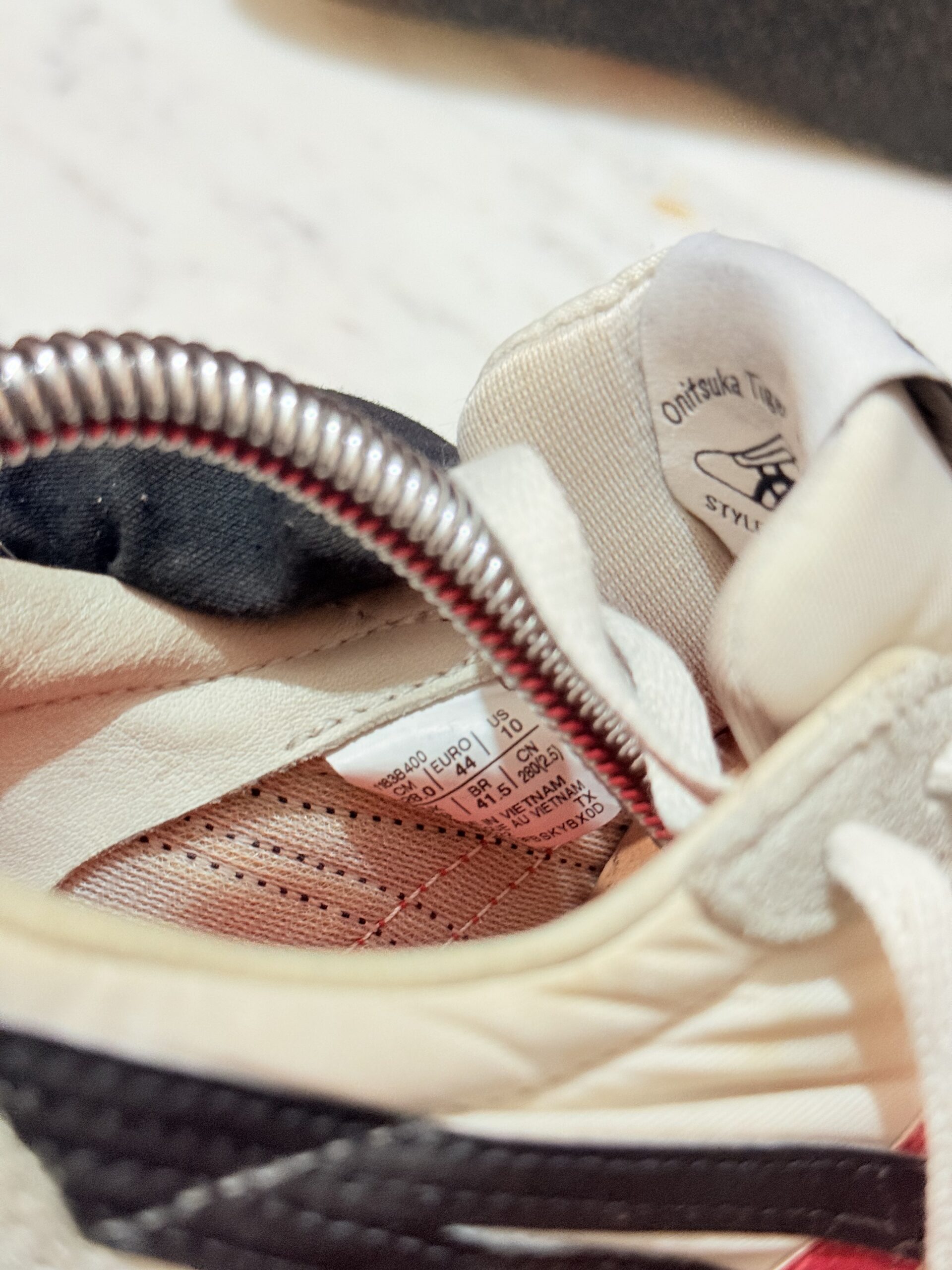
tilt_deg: -52.0
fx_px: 1760
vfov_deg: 39.7
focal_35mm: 48
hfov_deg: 30.3
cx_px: 476
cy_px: 635
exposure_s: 1/33
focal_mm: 6.76
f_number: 1.78
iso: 200
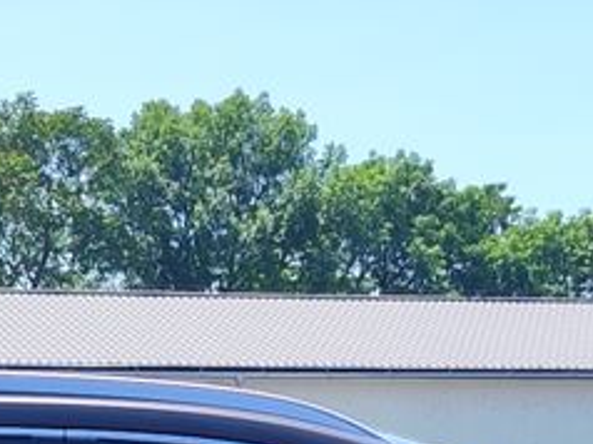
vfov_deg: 11.8
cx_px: 219
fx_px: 1985
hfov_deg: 17.0
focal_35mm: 116
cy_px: 798
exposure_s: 1/659
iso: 50
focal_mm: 7.01
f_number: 1.69
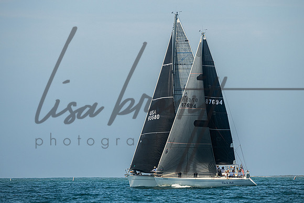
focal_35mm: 359
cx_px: 158
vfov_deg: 3.8
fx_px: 3033
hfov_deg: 5.7
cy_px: 88
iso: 400
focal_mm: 280
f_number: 6.3
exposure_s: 1/3200
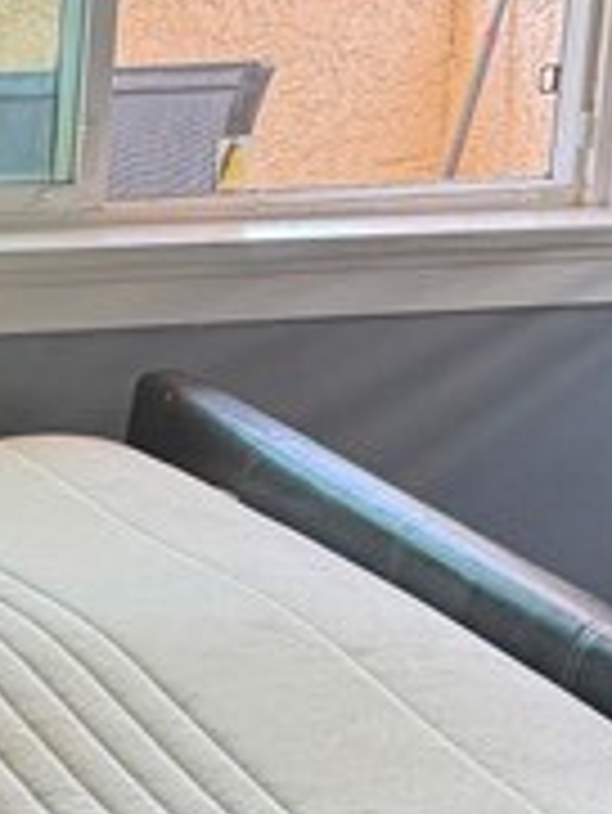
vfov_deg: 14.5
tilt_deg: -13.4
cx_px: -50
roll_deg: -2.1
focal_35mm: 136
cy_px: 364
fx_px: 3202
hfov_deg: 10.8
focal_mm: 6.76
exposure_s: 1/120
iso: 200
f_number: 1.78
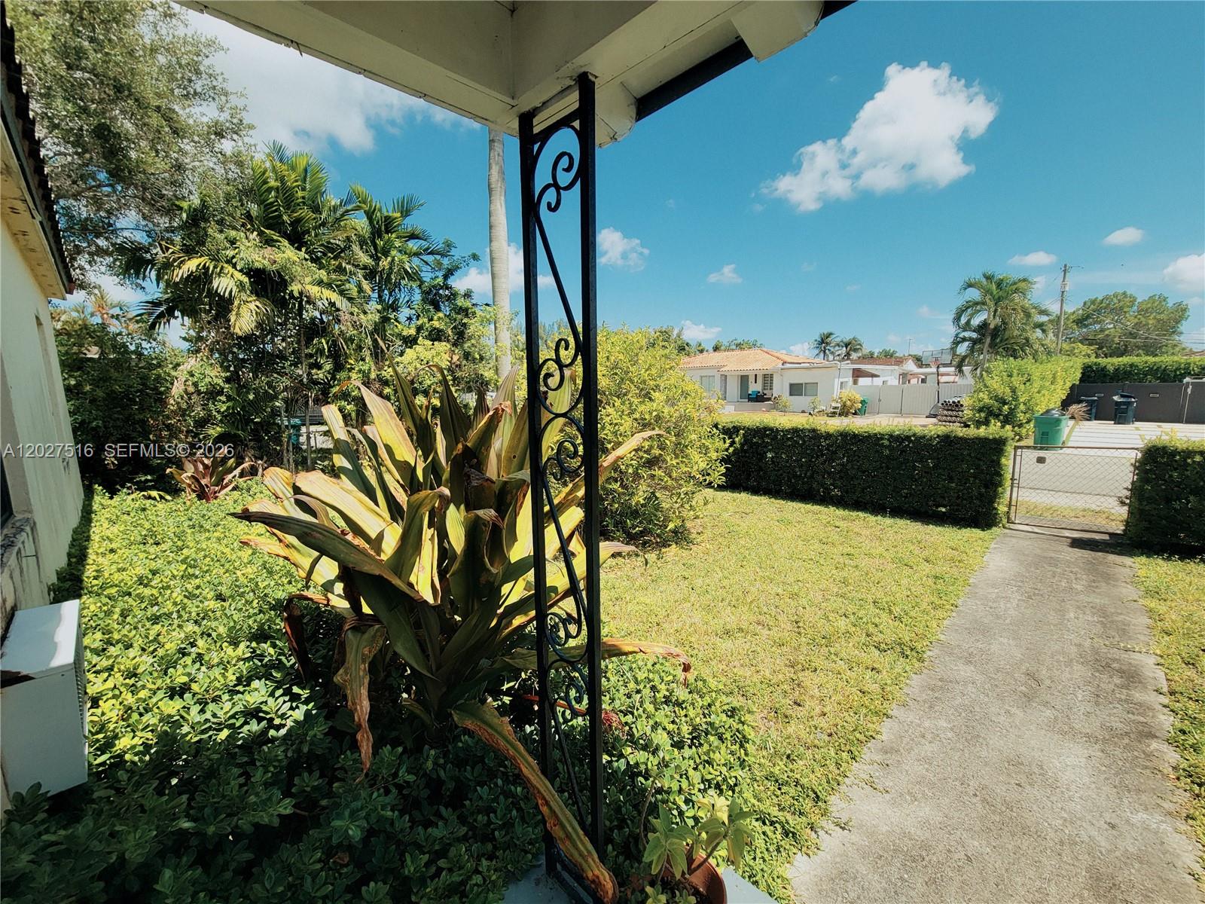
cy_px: 452
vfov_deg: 89.9
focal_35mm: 13
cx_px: 602
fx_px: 453
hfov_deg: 106.2
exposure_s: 1/1073
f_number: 2.2
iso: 50
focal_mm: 2.2
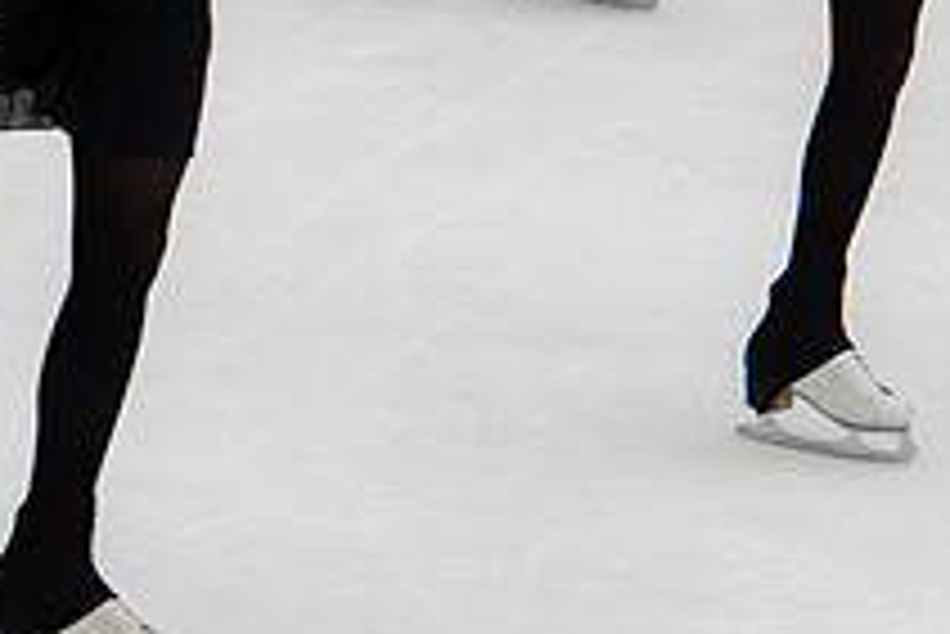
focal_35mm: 556
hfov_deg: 3.7
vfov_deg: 2.5
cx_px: 446
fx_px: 14682
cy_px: -160
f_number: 5.6
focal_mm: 135
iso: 1100
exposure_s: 1/320
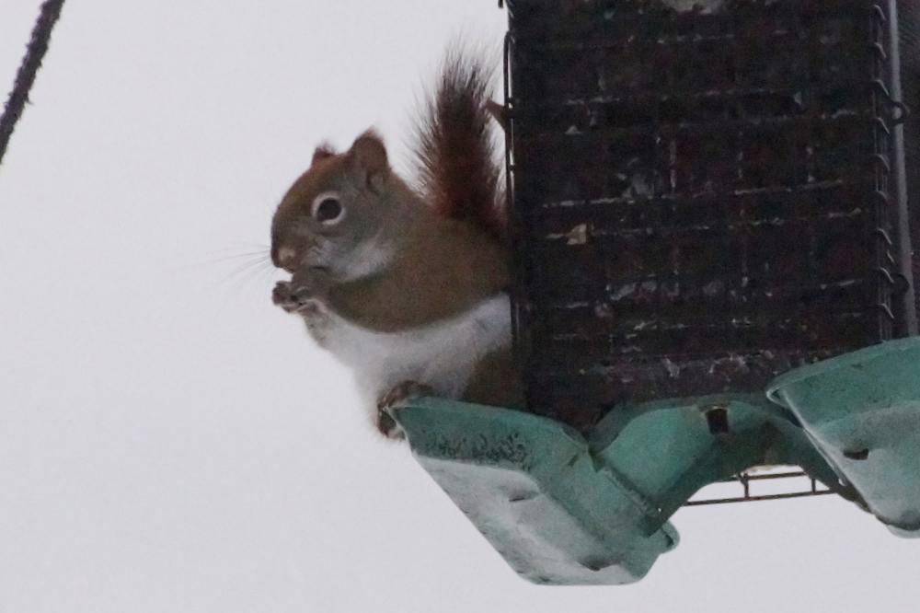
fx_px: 9580
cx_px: 460
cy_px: 306
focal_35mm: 375
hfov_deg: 5.5
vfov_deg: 3.7
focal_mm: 250
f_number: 10
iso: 3200
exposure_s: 1/1250
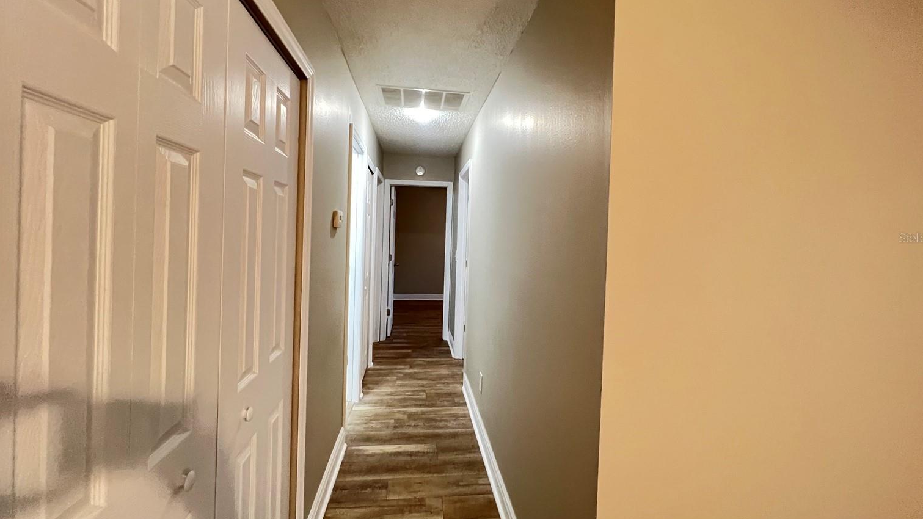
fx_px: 367
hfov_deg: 103.0
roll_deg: -1.2
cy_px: 238
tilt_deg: -0.2
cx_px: 468
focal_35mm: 15
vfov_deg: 70.4
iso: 800
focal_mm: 1.57
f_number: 1.8
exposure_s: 1/40
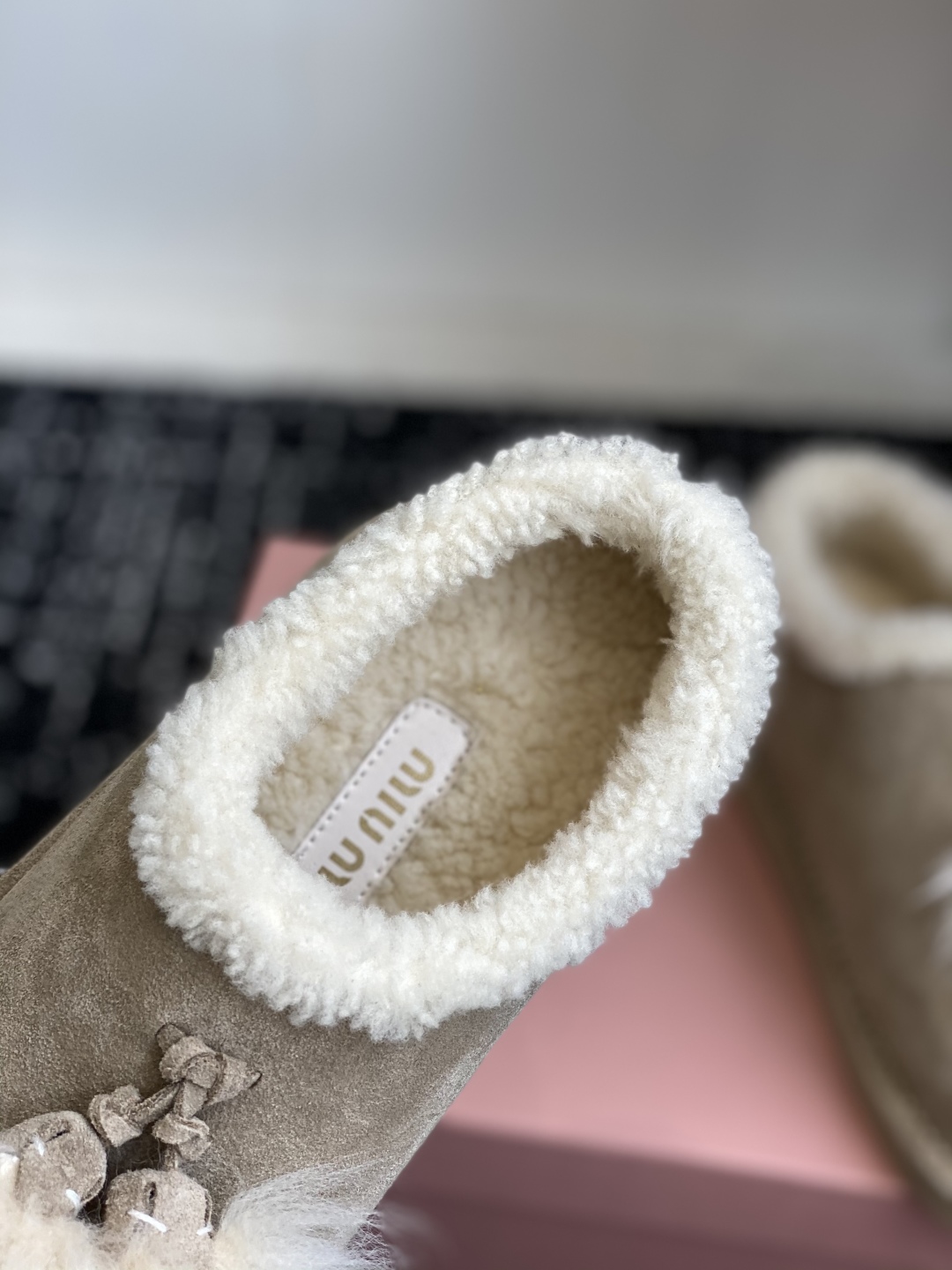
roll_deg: -2.9
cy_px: 635
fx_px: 1907
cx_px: 476
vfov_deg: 36.8
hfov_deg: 28.0
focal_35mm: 52
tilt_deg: -42.4
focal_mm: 6
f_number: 2
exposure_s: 1/122
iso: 25
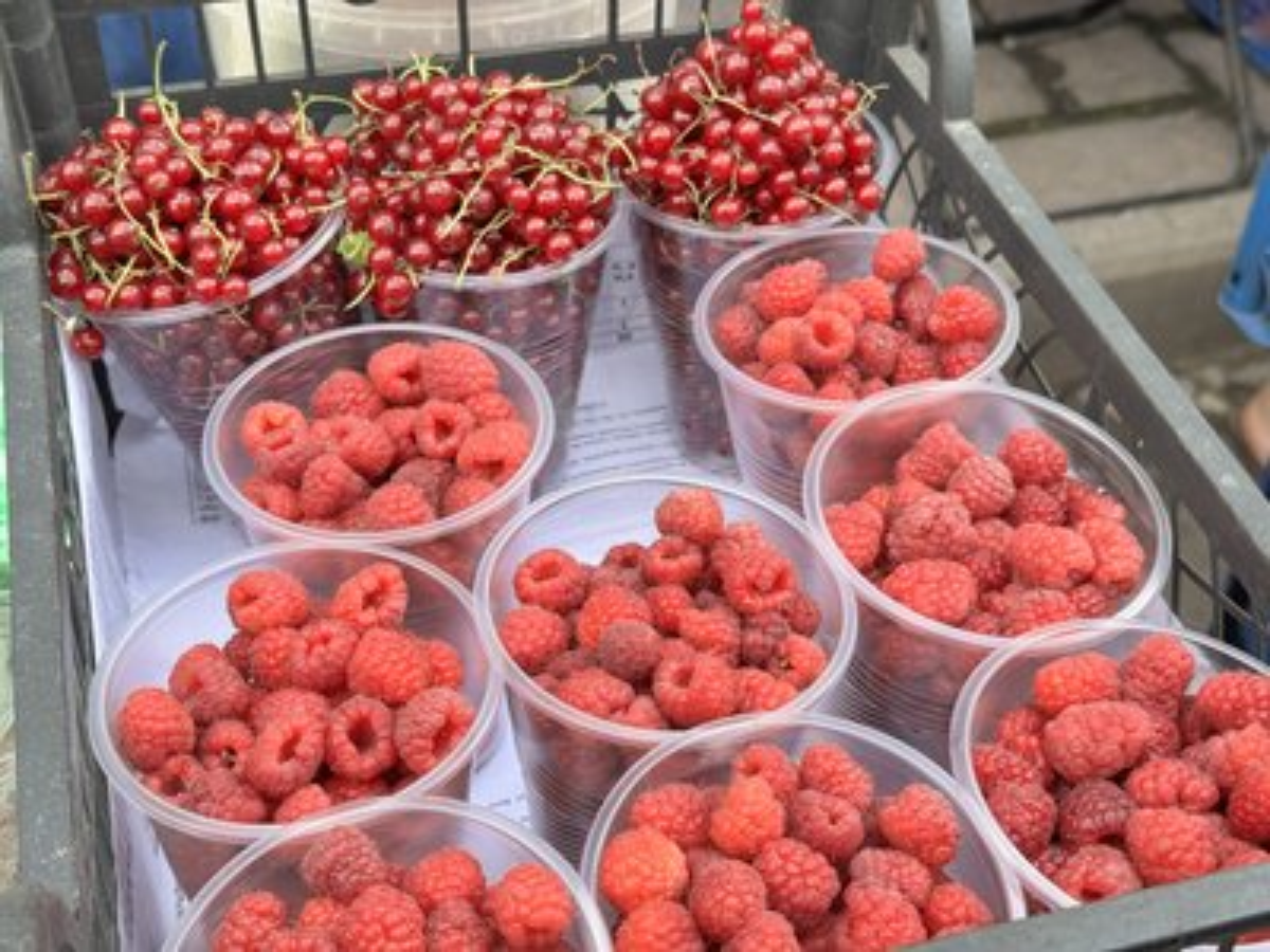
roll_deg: -2.4
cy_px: 476
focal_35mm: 48
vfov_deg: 30.3
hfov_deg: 39.7
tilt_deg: -43.6
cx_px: 635
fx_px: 1761
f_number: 1.78
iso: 64
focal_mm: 6.76
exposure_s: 1/900
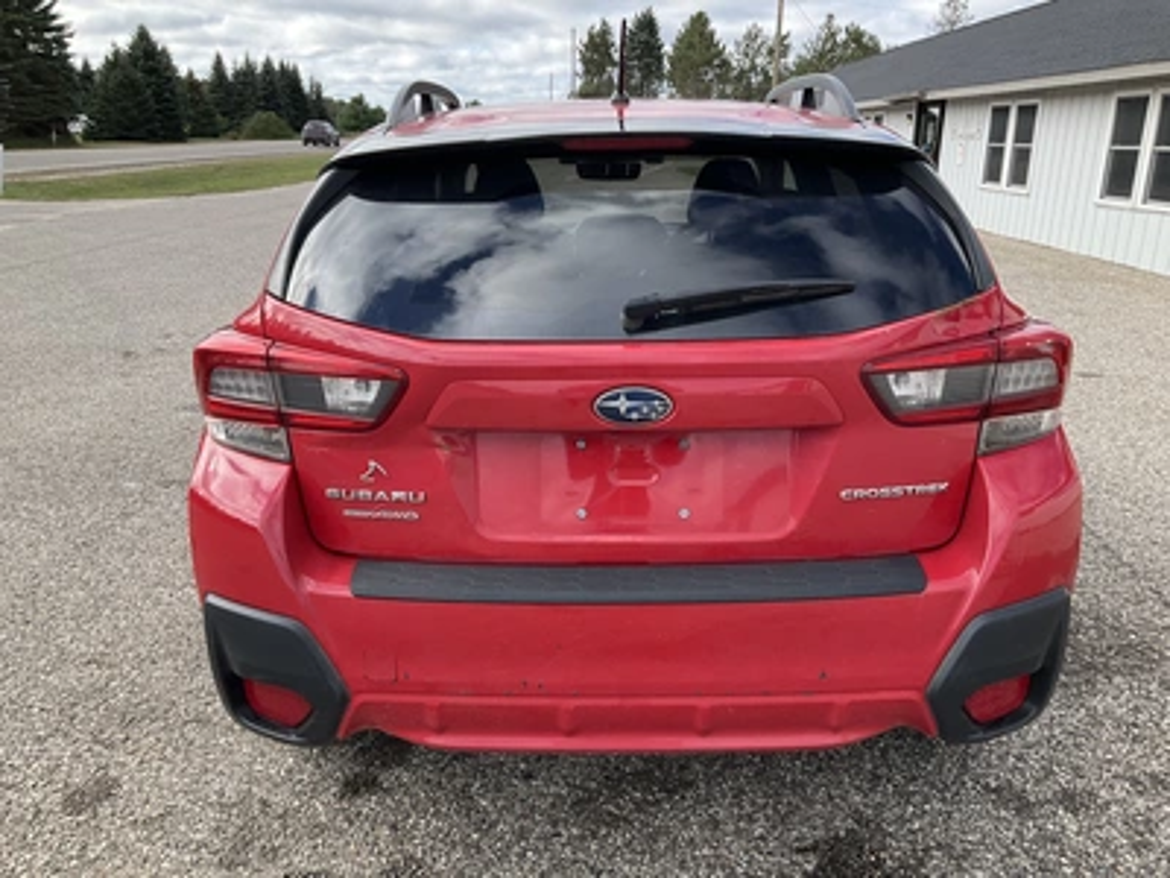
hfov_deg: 61.7
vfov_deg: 48.2
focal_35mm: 29
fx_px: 980
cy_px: 439
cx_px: 585
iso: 25
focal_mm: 3
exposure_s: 1/509
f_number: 1.8
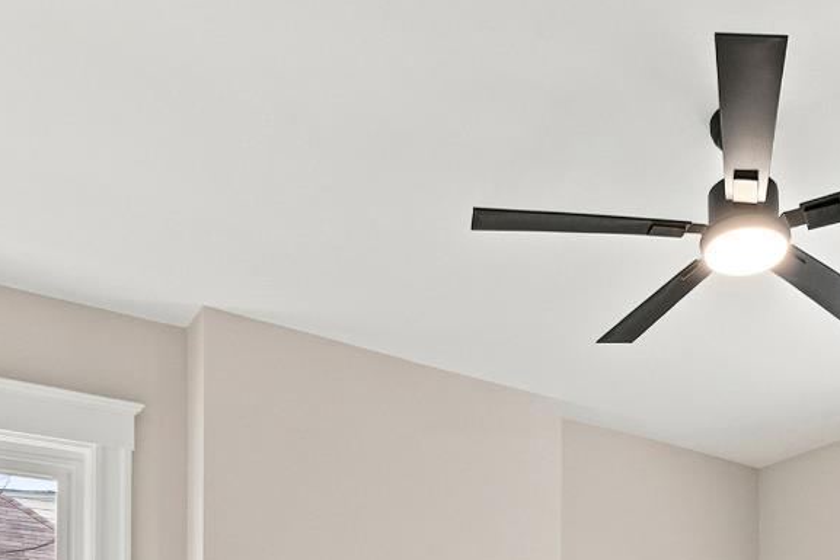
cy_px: 724
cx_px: 597
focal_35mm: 39
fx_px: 910
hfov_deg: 48.2
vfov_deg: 28.3
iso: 400
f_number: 8
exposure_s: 1/50
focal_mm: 10
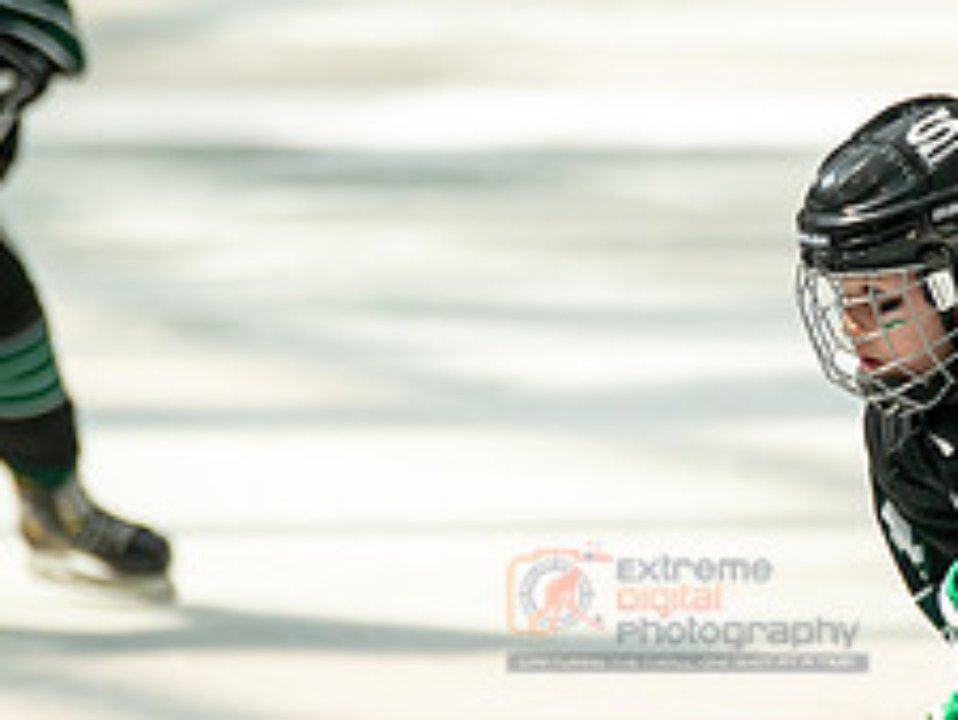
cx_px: 940
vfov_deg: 2.1
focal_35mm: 697
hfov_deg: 2.8
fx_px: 19300
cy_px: 607
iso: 1600
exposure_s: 1/4000
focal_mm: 234
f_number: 3.5
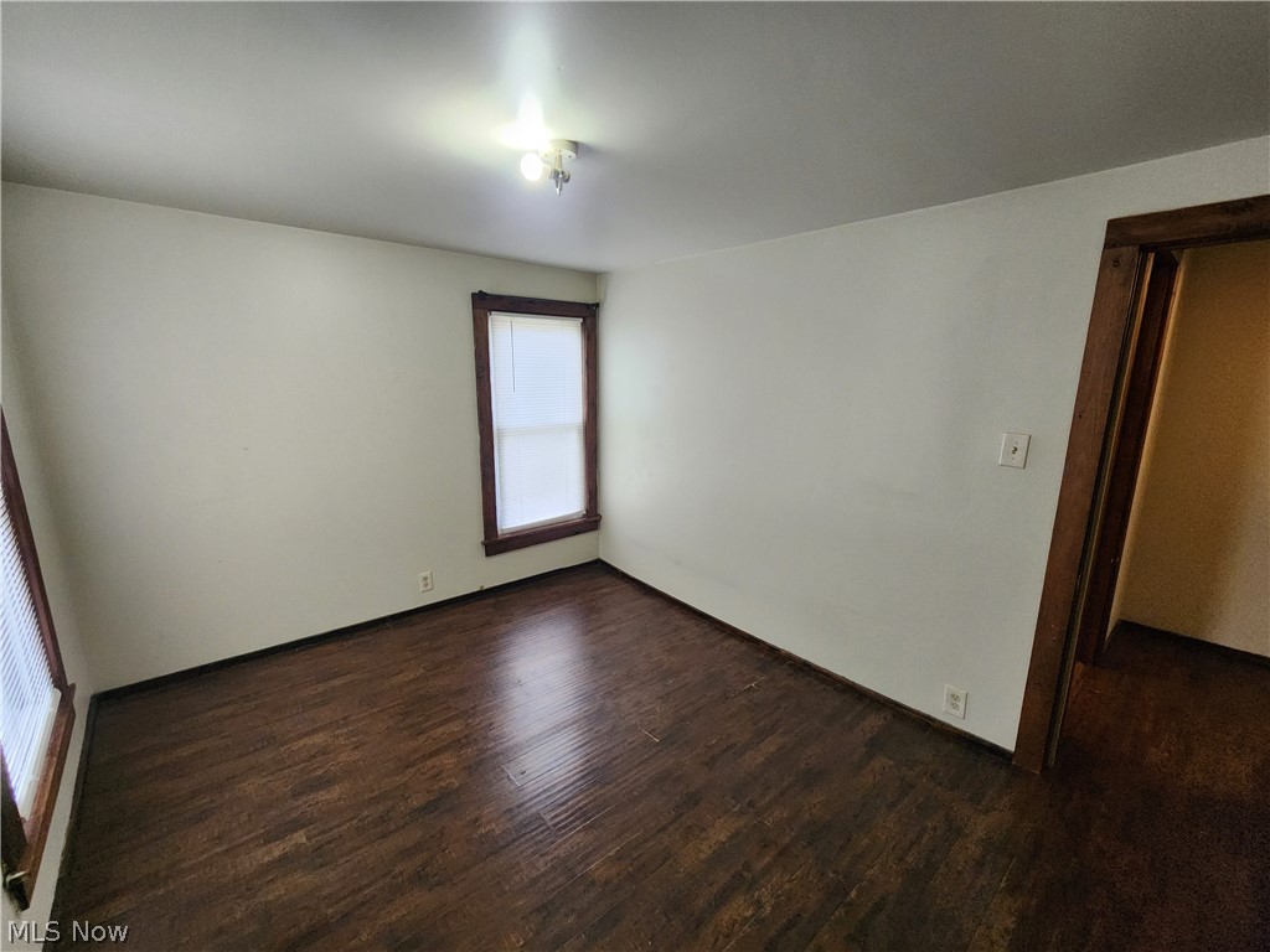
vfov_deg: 89.9
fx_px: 477
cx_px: 635
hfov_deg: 106.2
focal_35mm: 13
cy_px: 476
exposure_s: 1/60
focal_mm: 2.2
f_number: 2.2
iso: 250
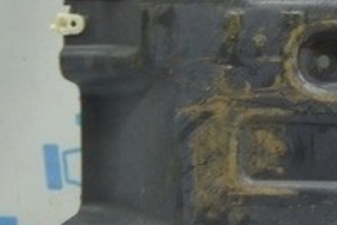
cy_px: -11
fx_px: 1451
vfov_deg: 8.8
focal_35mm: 155
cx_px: 560
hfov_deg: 12.4
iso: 400
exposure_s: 1/40
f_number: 3.8
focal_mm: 20
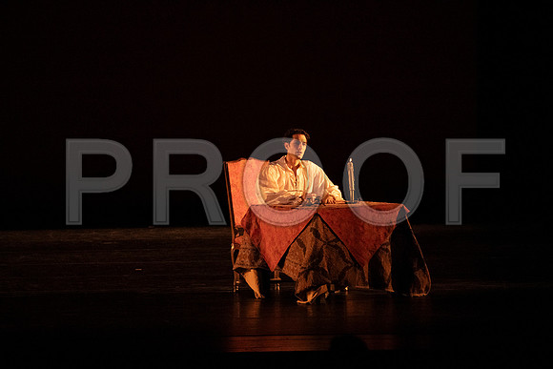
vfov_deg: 4.7
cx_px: 276
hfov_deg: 7.0
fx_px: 4517
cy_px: 184
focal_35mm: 294
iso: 20000
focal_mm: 294
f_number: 5.6
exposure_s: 1/400
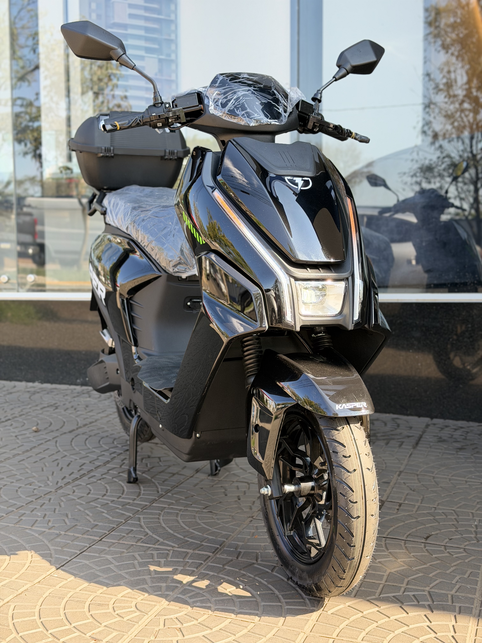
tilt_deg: -4.1
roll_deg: -0.1
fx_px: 891
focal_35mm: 48
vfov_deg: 39.7
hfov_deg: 30.3
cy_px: 322
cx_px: 241
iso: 80
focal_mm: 6.76
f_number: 1.78
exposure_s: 1/407
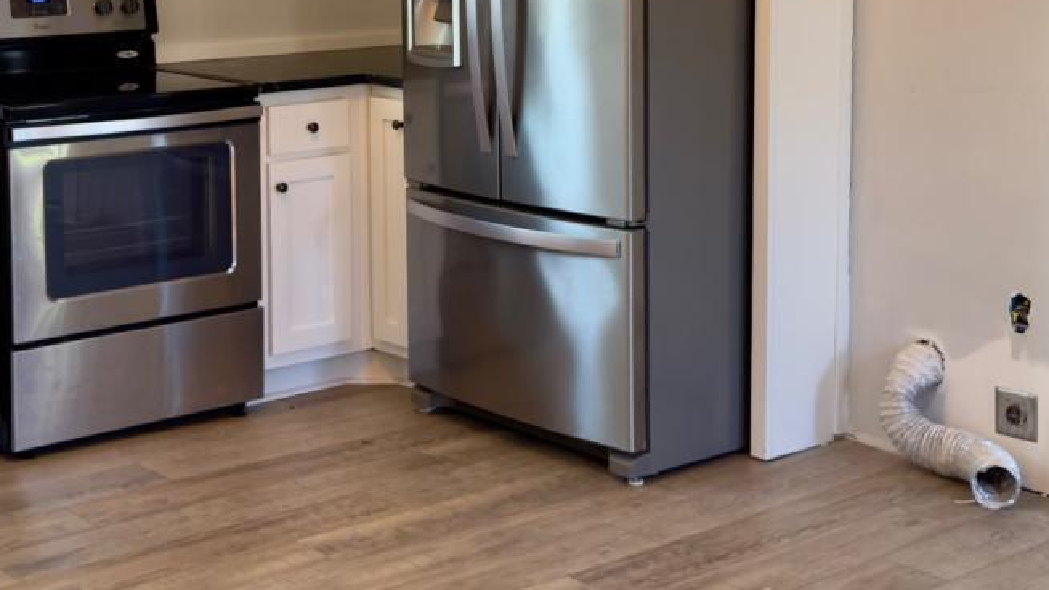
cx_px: 462
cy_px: 58
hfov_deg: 29.3
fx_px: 2003
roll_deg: +0.2
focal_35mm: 72
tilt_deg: -6.1
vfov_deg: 16.5
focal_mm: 6.76
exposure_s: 1/60
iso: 125
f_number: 1.78
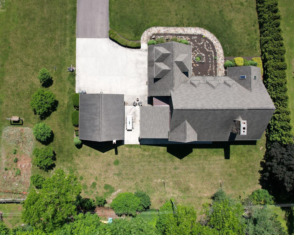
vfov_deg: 44.2
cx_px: 121
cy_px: 90
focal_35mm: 33
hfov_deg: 53.9
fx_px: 287
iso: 100
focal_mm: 8.38
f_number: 2.8
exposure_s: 1/1500
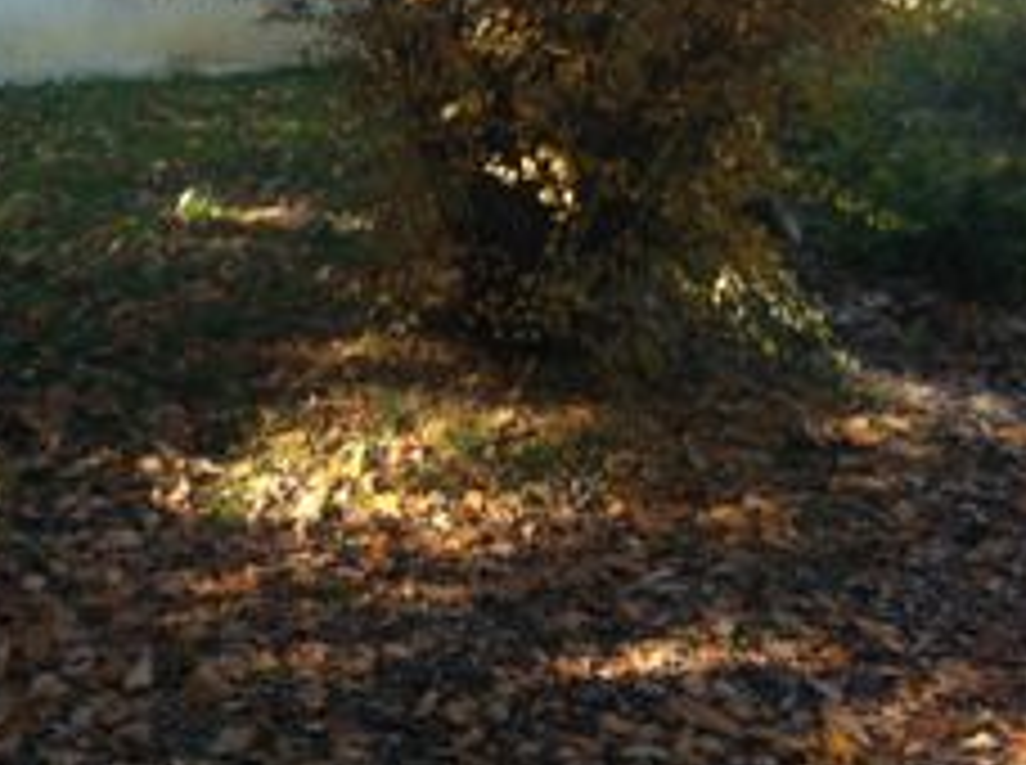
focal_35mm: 92
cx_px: 22
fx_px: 2721
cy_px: -58
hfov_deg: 20.7
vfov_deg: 15.6
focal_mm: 3.85
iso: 80
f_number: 2.8
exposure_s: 1/126
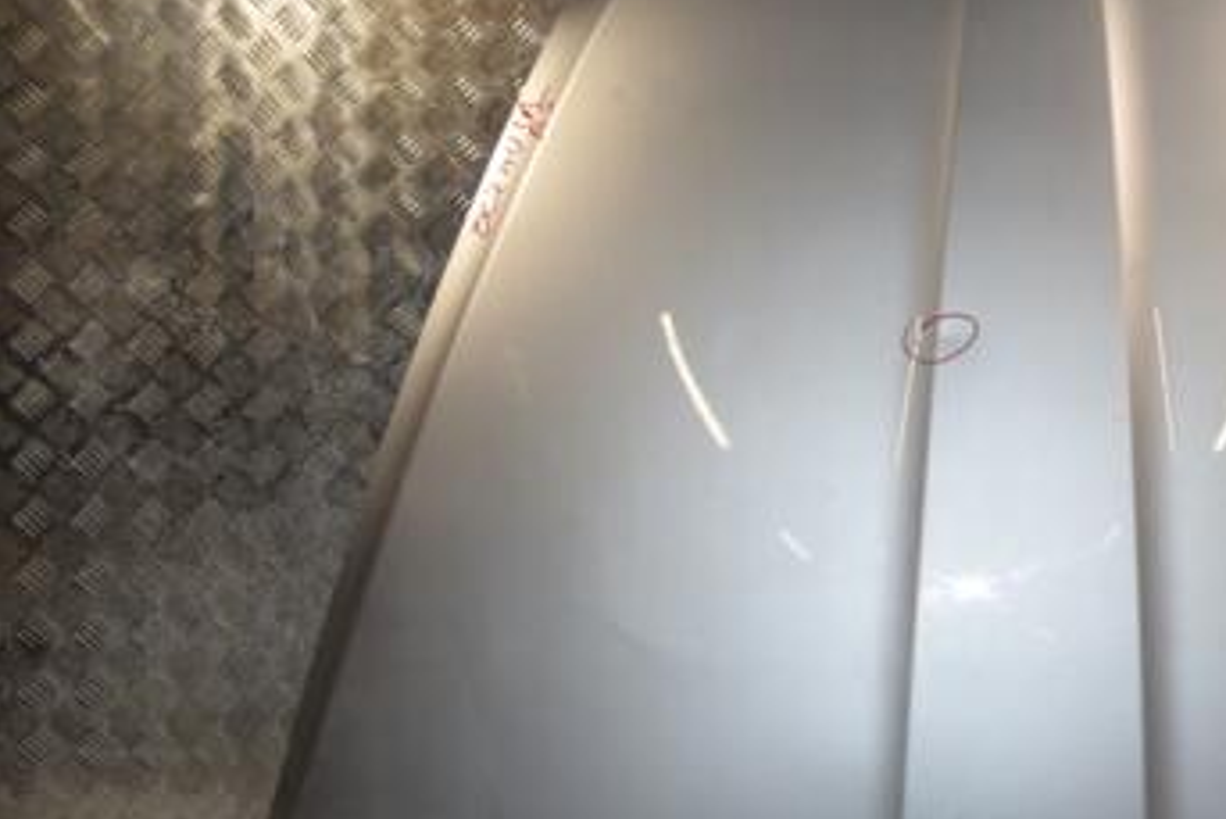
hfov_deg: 30.7
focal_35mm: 63
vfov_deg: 21.6
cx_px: 1062
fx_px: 2146
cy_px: 451
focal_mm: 24
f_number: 7.1
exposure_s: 1/200
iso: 800
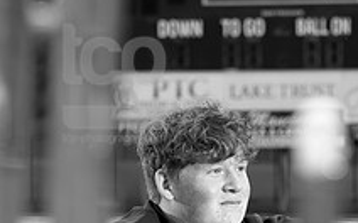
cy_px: 303
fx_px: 2388
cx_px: 360
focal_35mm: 245
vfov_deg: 5.3
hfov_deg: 8.5
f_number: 4.5
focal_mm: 70
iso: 50
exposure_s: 1/250
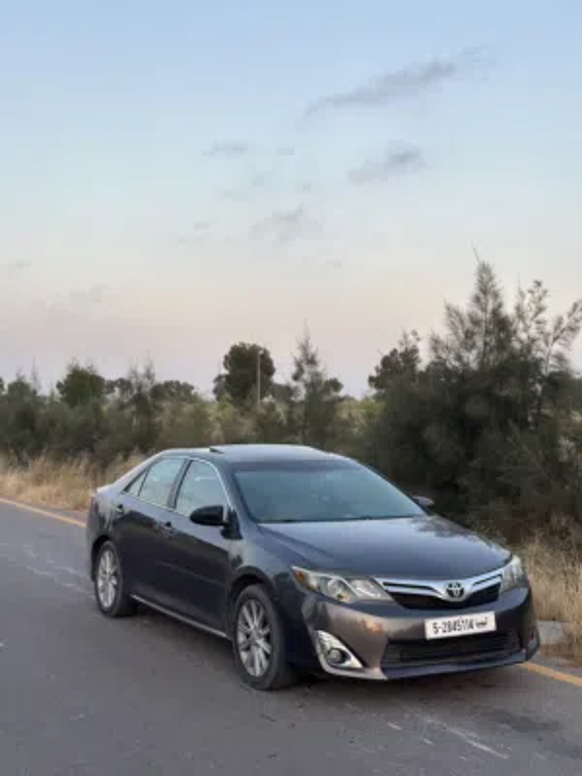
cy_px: 388
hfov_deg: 30.3
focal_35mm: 48
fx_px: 1076
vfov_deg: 39.7
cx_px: 291
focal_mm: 6.86
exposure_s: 1/552
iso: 80
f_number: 1.78
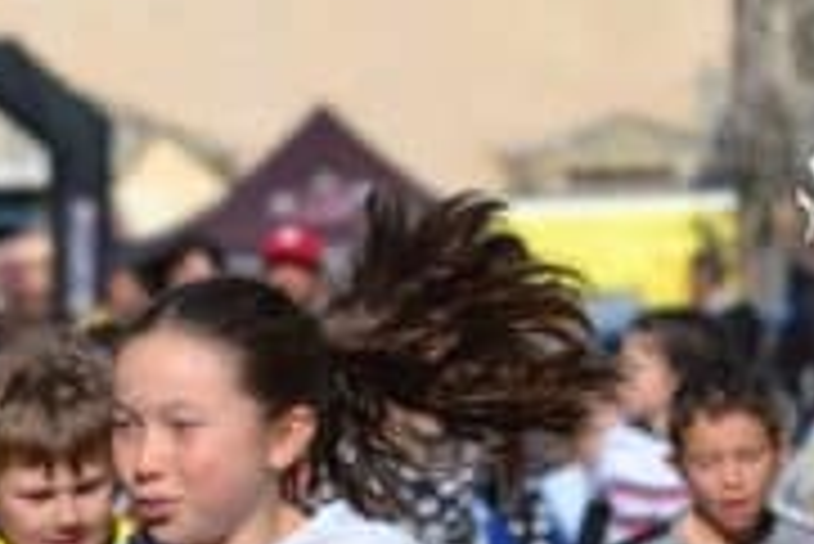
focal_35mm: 955
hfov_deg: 2.2
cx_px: -535
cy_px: 1075
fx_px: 21610
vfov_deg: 1.4
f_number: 7.1
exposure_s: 1/2000
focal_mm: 150
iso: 400
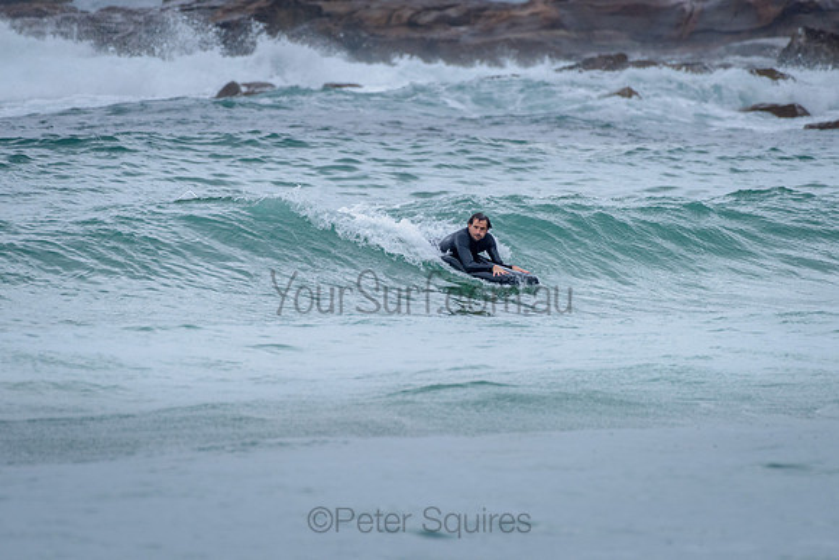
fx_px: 14294
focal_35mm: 613
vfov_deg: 2.2
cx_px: 430
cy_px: 252
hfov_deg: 3.4
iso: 1250
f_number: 5.6
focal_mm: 500
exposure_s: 1/2000
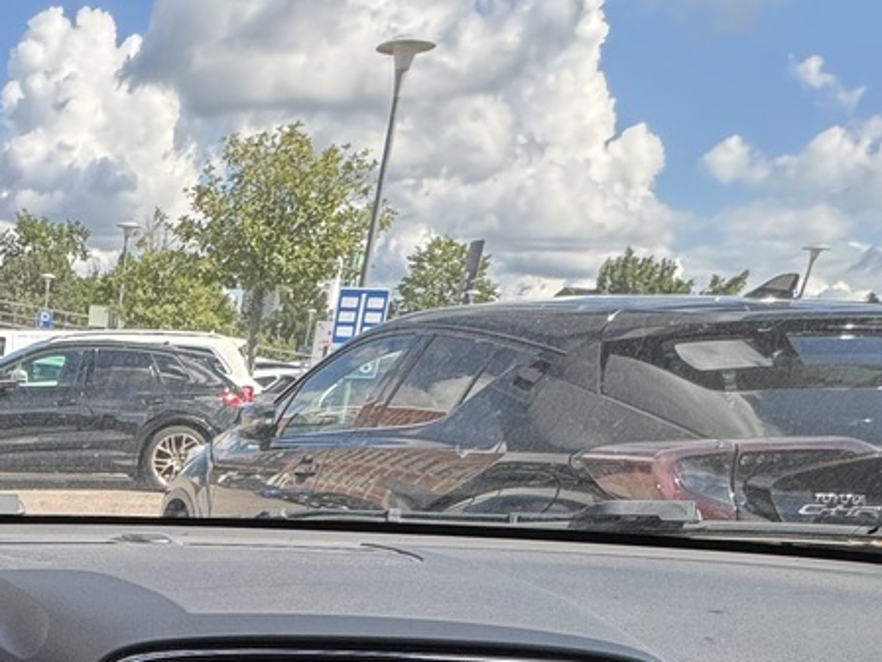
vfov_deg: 26.5
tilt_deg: -25.4
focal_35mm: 45
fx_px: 1147
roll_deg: -1.8
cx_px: -112
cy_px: 893
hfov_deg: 35.3
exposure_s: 1/569
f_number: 2.2
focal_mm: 2.22
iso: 50
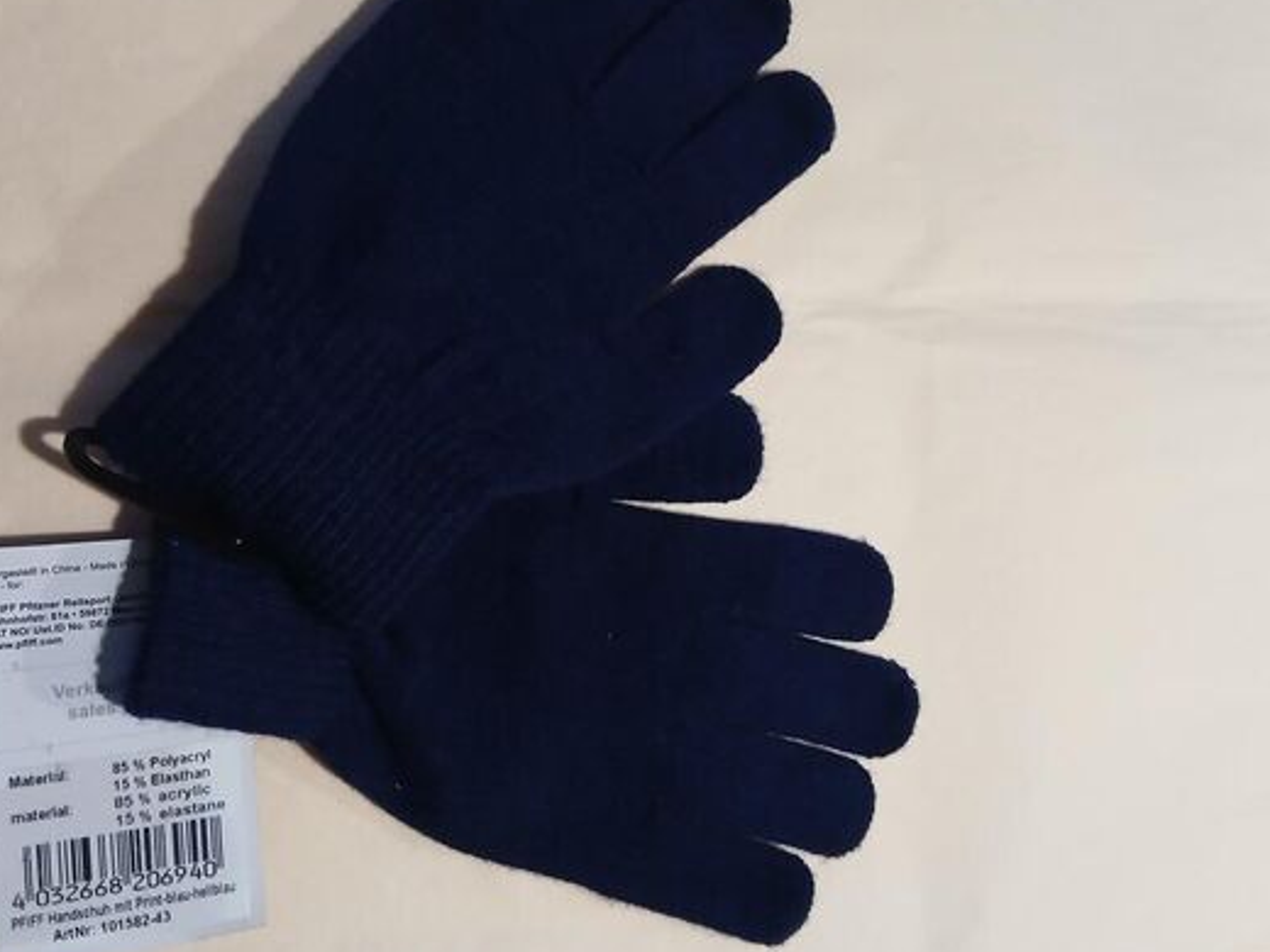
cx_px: 608
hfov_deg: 56.8
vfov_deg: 44.1
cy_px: 435
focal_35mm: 32
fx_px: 1174
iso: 250
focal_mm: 3.98
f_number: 1.8
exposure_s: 1/33.3
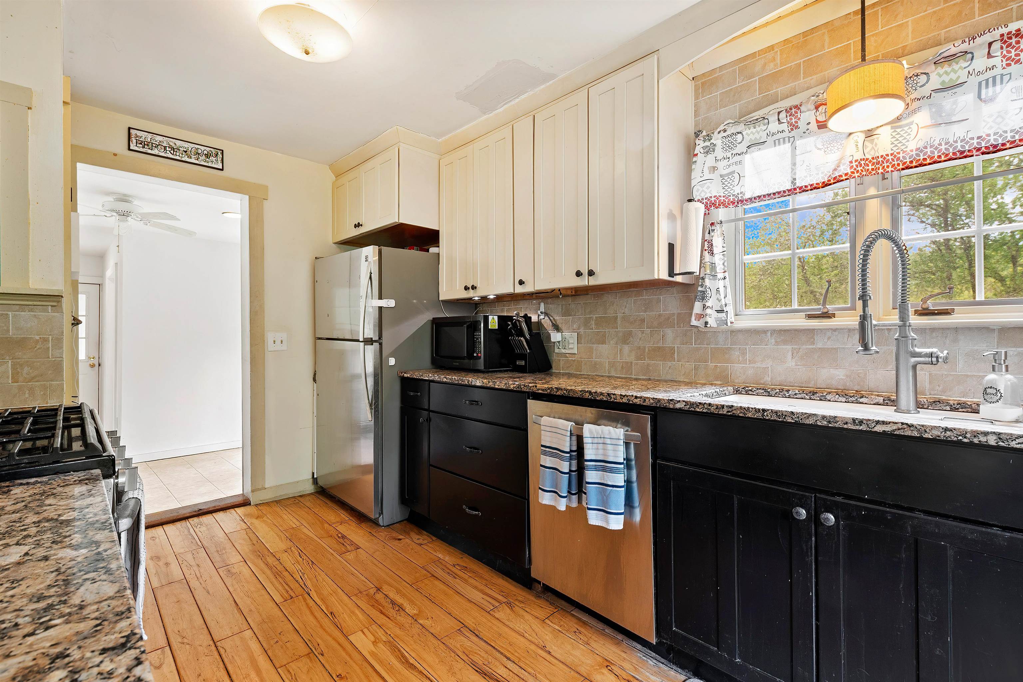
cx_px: 512
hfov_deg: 100.4
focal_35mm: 15
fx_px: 426
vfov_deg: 77.3
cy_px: 341
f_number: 9
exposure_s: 1/2.5
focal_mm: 10
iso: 400
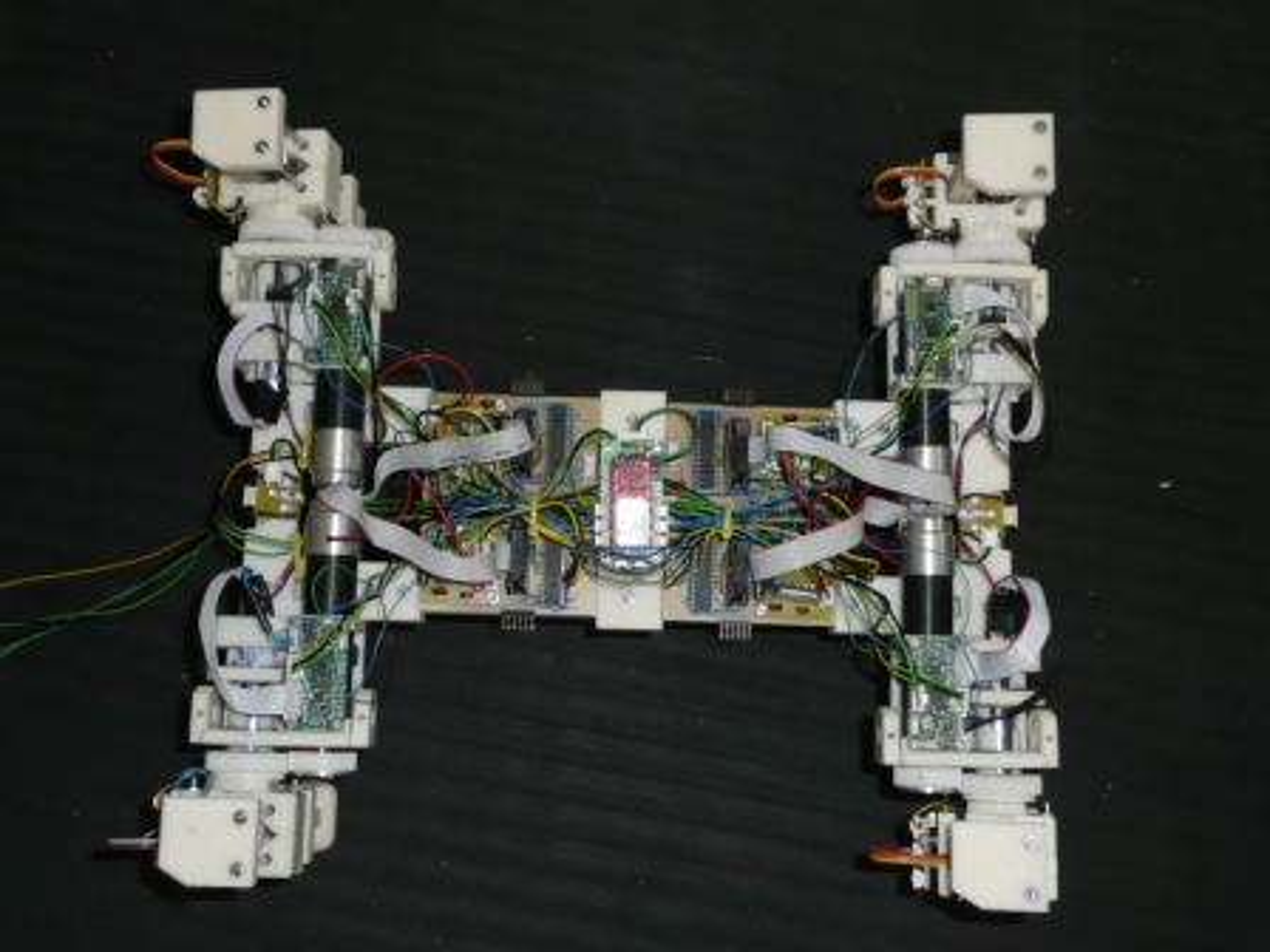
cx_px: 635
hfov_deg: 46.8
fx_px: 1468
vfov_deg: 36.0
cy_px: 476
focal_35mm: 40
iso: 100
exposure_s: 1/30
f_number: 3.9
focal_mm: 6.5
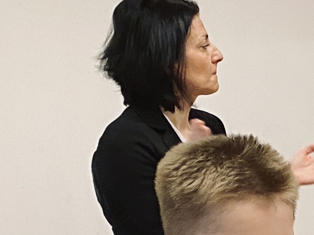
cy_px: 377
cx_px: 742
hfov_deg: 11.5
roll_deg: -0.2
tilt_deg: -12.2
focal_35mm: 144
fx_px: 1306
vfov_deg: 9.9
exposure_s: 1/50
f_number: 1.8
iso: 80
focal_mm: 4.25
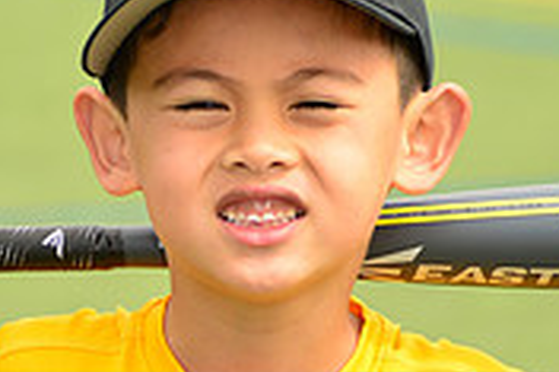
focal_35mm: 610
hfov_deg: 3.4
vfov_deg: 2.2
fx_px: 9463
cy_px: 415
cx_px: 254
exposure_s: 1/250
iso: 200
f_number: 9
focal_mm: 185
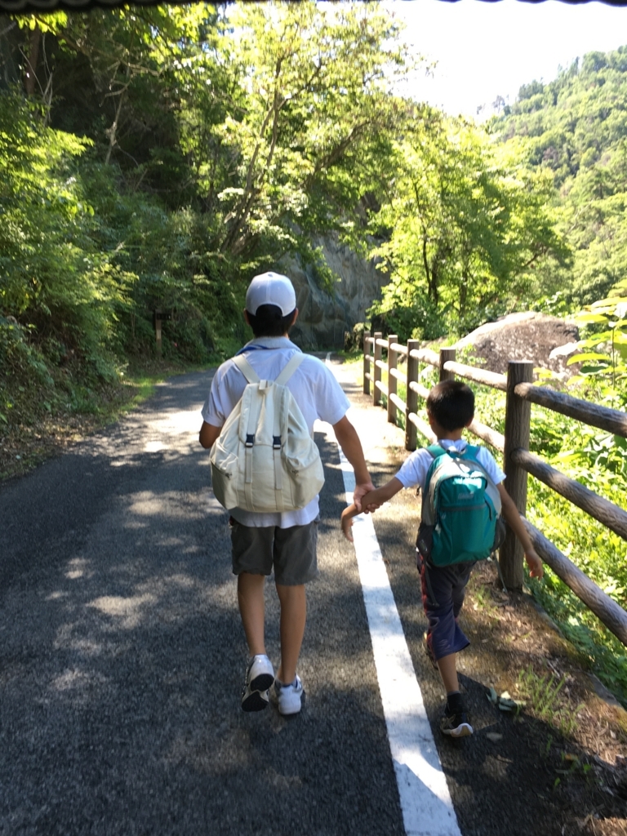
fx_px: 700
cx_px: 314
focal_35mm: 29
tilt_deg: -15.5
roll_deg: -0.3
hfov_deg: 48.2
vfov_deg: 61.7
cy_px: 418
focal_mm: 4.15
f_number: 2.2
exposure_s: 1/120
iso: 25
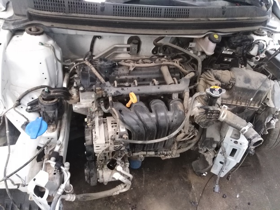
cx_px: 140
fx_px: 210
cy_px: 105
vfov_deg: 53.1
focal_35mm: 26
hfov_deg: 67.3
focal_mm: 3.46
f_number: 2.2
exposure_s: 1/20
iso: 811
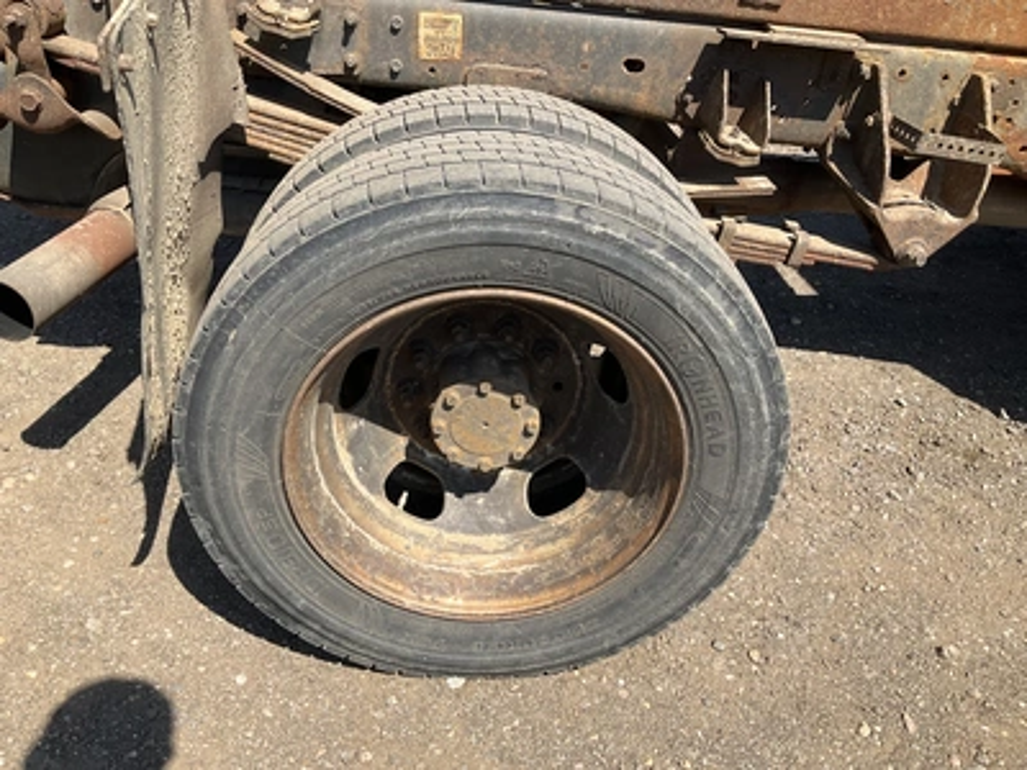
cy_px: 385
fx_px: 860
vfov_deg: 48.2
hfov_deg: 61.7
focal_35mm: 29
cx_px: 514
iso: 25
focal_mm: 3
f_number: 1.8
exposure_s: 1/1015
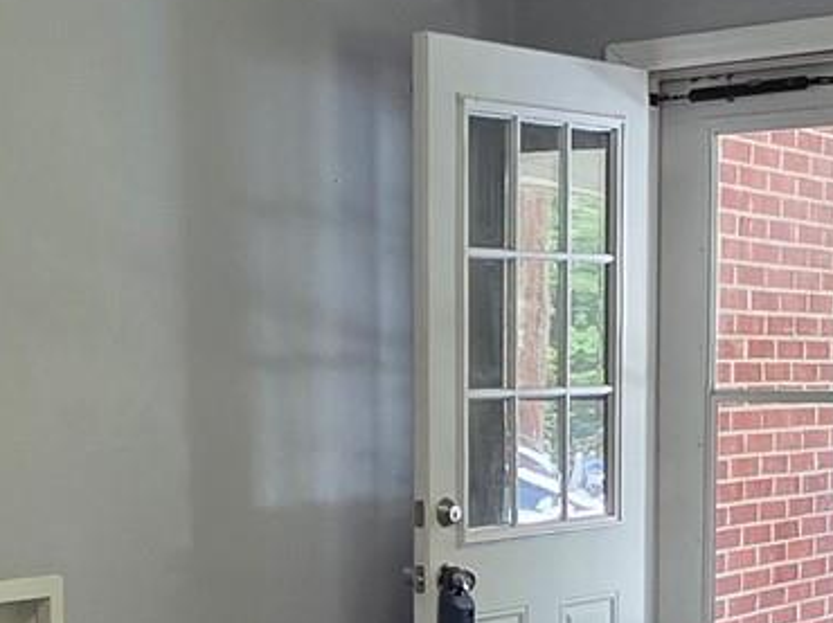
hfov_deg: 26.7
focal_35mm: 72
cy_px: 542
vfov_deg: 20.1
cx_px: 212
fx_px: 1731
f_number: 1.9
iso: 125
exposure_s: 1/120
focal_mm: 2.2
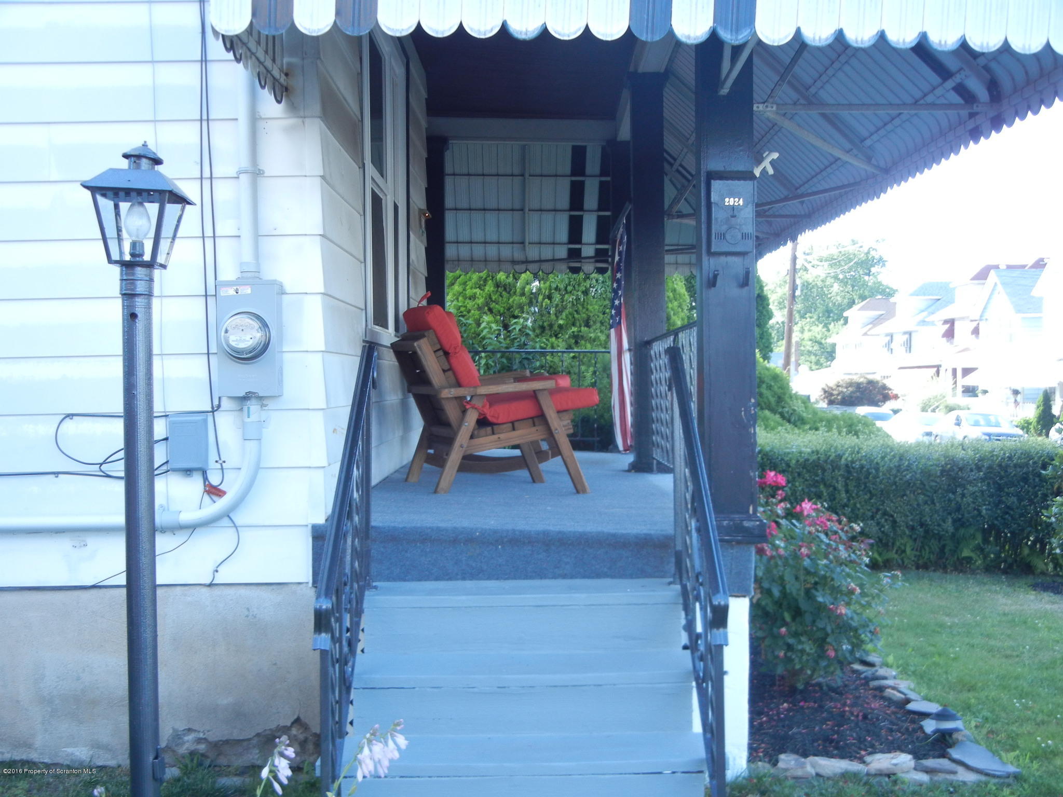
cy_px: 398
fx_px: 1382
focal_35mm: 45
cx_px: 532
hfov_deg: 42.1
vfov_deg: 32.2
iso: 160
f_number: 3.8
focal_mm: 8.1
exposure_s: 1/94.6
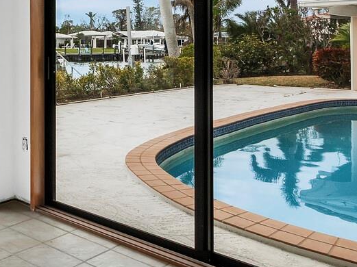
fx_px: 443
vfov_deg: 32.1
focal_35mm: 43
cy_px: 34
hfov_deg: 39.4
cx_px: 11
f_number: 11
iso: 400
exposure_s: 1/50
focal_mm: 7
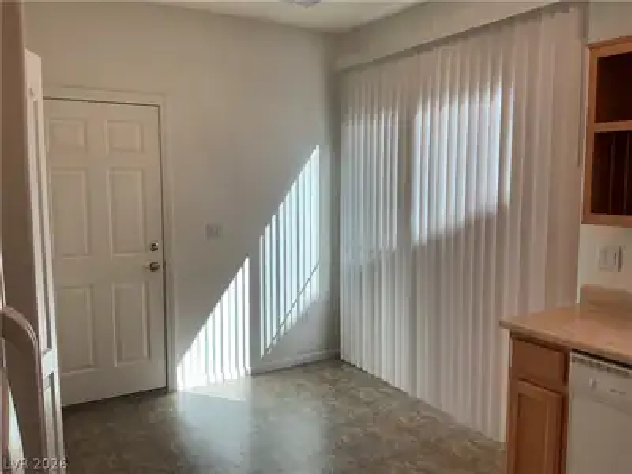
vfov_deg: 48.2
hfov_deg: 61.7
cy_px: 237
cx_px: 316
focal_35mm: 29
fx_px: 529
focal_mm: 3
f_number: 1.8
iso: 32
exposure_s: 1/155
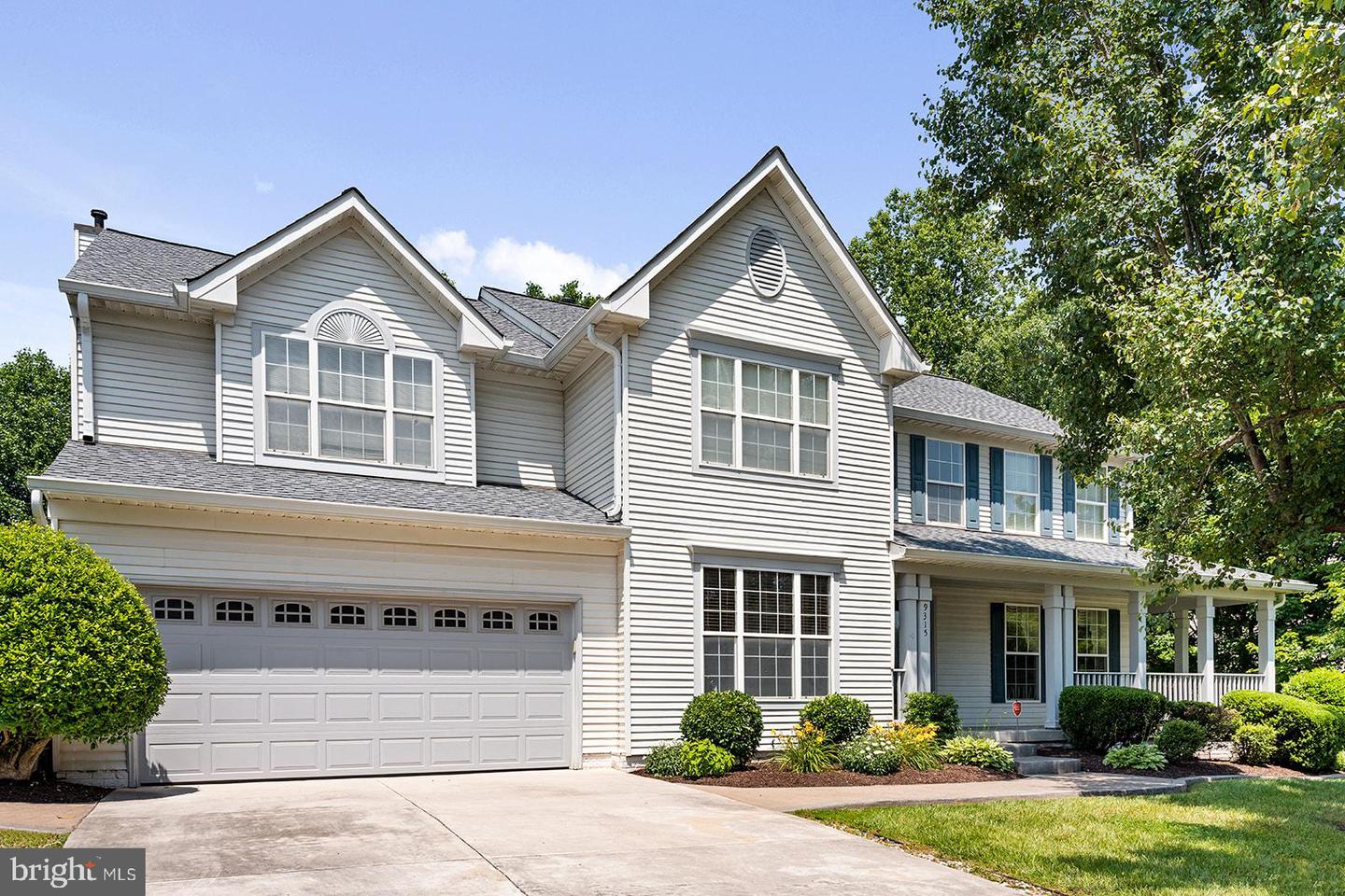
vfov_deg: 53.1
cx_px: 672
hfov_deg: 73.7
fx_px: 897
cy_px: 448
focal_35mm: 24
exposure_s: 1/250
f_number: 9
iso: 100
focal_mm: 24
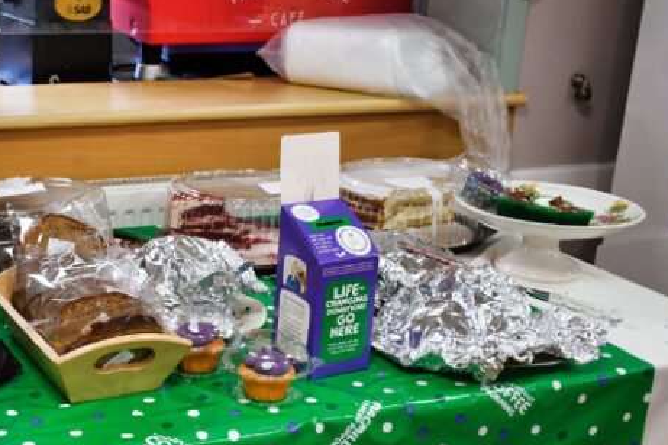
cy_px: 317
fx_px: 1113
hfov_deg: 32.8
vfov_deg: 22.5
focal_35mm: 60
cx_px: 177
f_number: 4
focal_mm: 24
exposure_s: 1/60
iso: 800
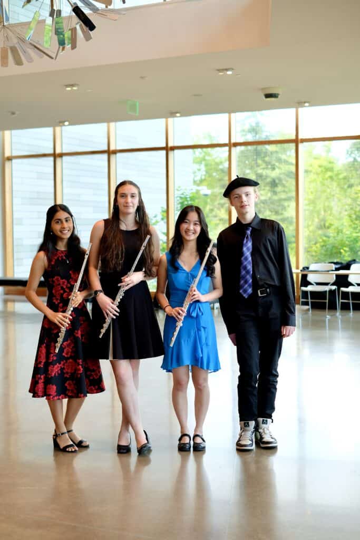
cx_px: 180
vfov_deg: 37.5
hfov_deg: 25.5
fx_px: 795
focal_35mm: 53
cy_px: 270
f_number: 2
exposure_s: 1/200
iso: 400
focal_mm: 35
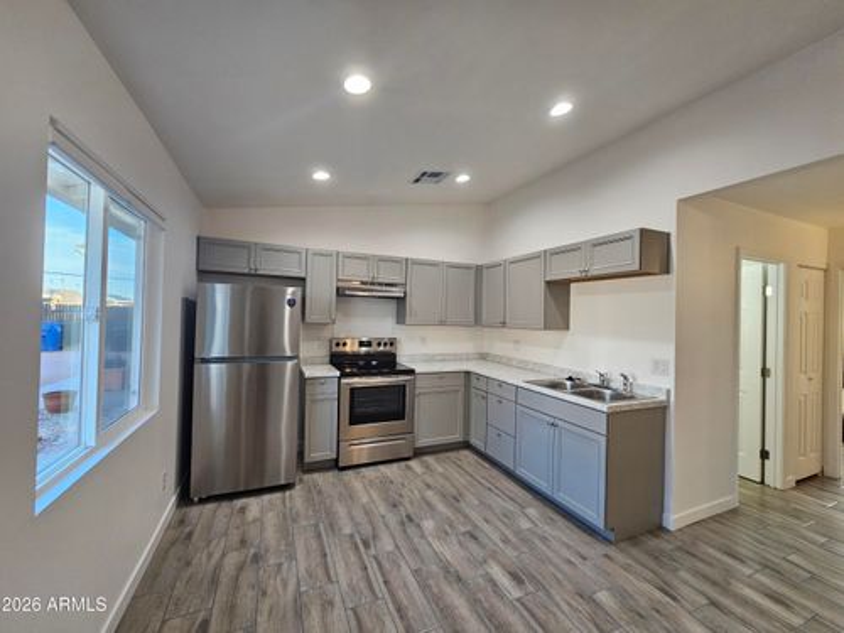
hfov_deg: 106.2
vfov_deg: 89.9
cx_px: 422
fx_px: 317
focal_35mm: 13
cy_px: 316
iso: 160
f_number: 2.2
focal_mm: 2.2
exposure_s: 1/60
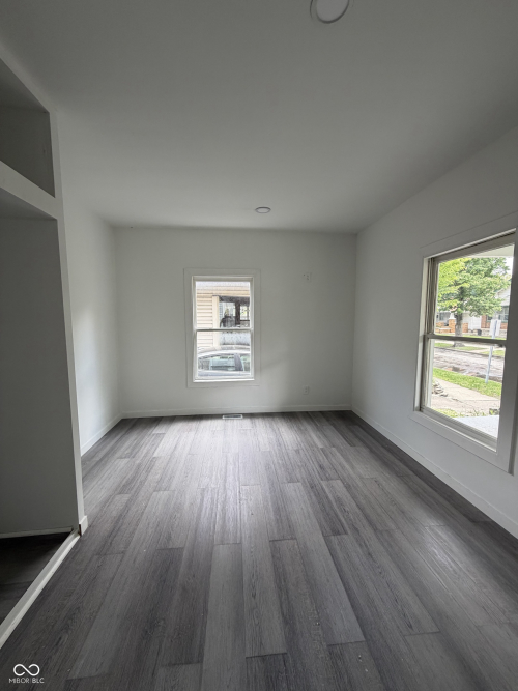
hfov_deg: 85.7
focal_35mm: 14
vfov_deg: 102.1
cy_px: 346
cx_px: 259
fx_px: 279
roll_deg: +0.3
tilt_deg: -6.3
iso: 100
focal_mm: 2.22
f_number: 2.2
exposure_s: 1/121
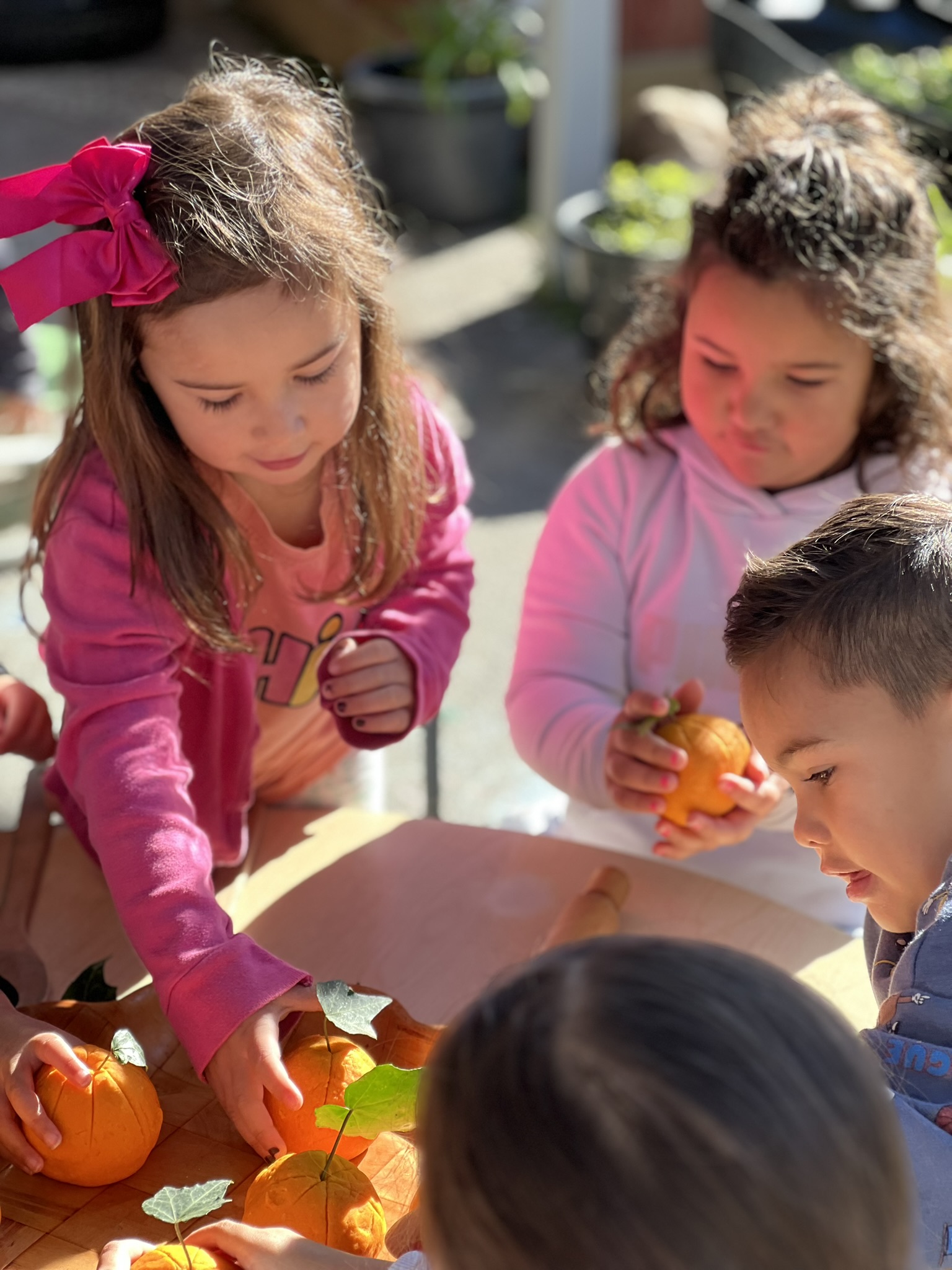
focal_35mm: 77
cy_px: 635
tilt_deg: -23.7
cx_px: 476
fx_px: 2824
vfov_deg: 25.3
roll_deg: +1.2
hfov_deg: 19.1
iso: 40
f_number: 2.8
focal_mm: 9
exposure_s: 1/121
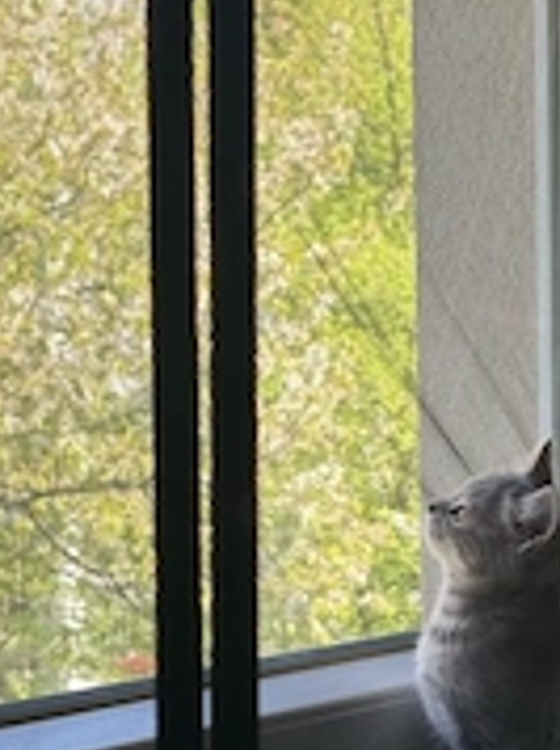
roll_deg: +0.9
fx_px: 2530
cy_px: 480
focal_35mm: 117
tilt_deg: -1.5
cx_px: 446
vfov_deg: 16.8
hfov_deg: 12.6
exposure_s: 1/151
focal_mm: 5.96
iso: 25
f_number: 1.6
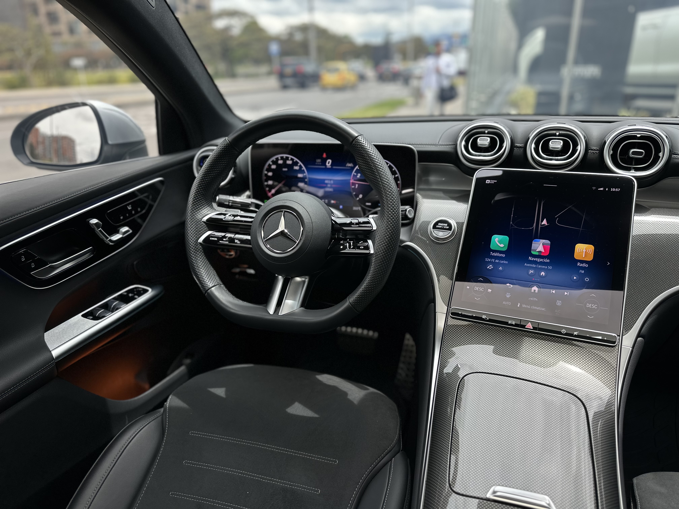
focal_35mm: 24
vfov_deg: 56.8
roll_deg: +0.2
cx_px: 340
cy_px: 254
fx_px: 471
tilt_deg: -21.8
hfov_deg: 71.6
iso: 80
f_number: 1.78
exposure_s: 1/404
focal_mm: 6.86
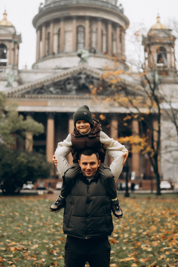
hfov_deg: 26.0
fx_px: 386
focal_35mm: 52
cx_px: 89
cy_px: 134
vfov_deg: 38.2
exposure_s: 1/800
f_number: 1.2
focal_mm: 35
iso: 100
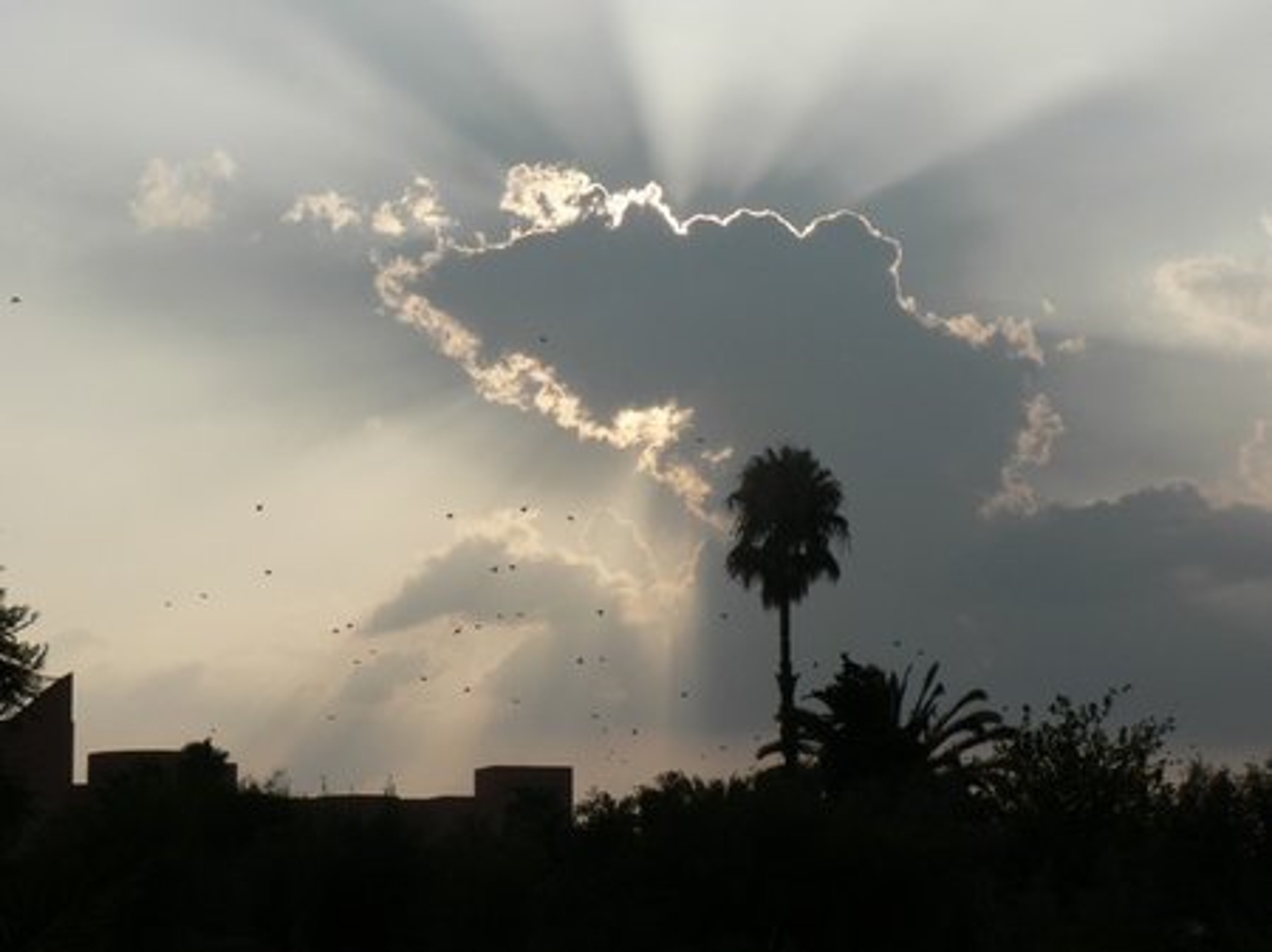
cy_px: 476
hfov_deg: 23.3
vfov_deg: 17.6
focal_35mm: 84
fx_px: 3085
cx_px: 636
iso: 100
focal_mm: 14
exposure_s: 1/1000
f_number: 8
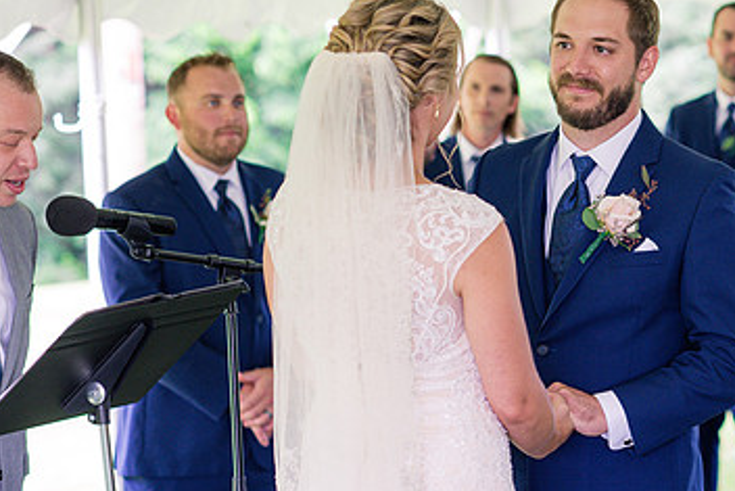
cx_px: 583
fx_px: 2859
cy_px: 133
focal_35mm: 140
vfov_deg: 9.8
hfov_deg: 14.6
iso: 500
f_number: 3.2
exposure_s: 1/250
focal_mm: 85
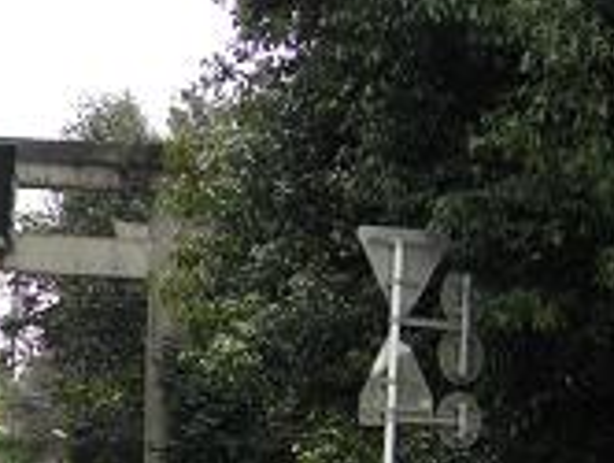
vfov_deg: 12.6
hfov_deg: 16.3
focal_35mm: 117
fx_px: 2078
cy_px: 419
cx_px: -46
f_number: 3.6
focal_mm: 8.8
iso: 100
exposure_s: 1/320
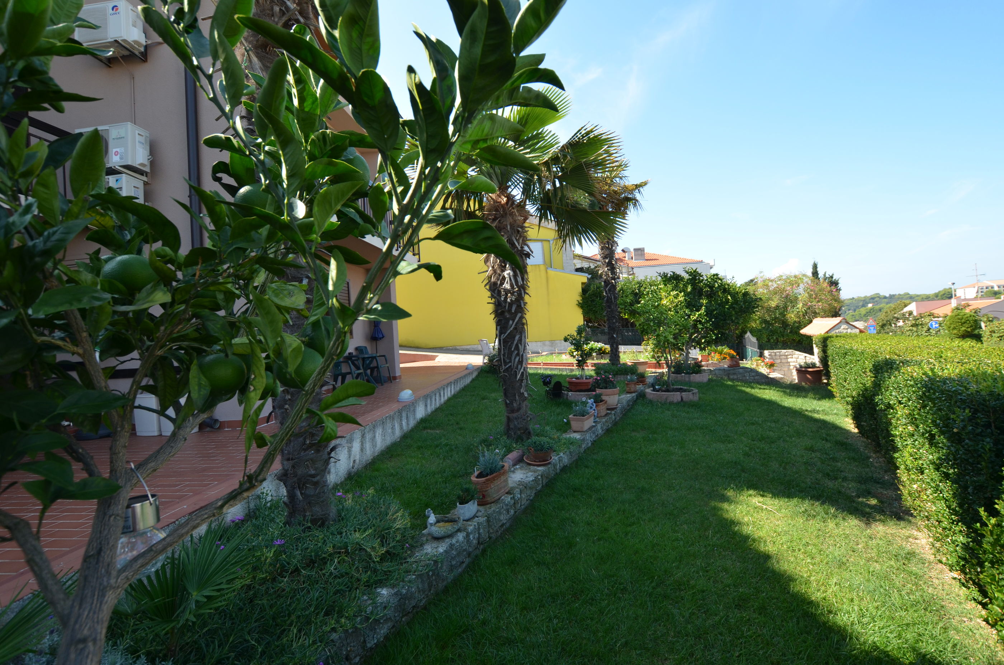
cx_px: 502
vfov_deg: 77.1
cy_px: 332
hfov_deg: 100.5
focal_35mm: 15
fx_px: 417
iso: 200
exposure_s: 1/200
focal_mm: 10
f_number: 7.1
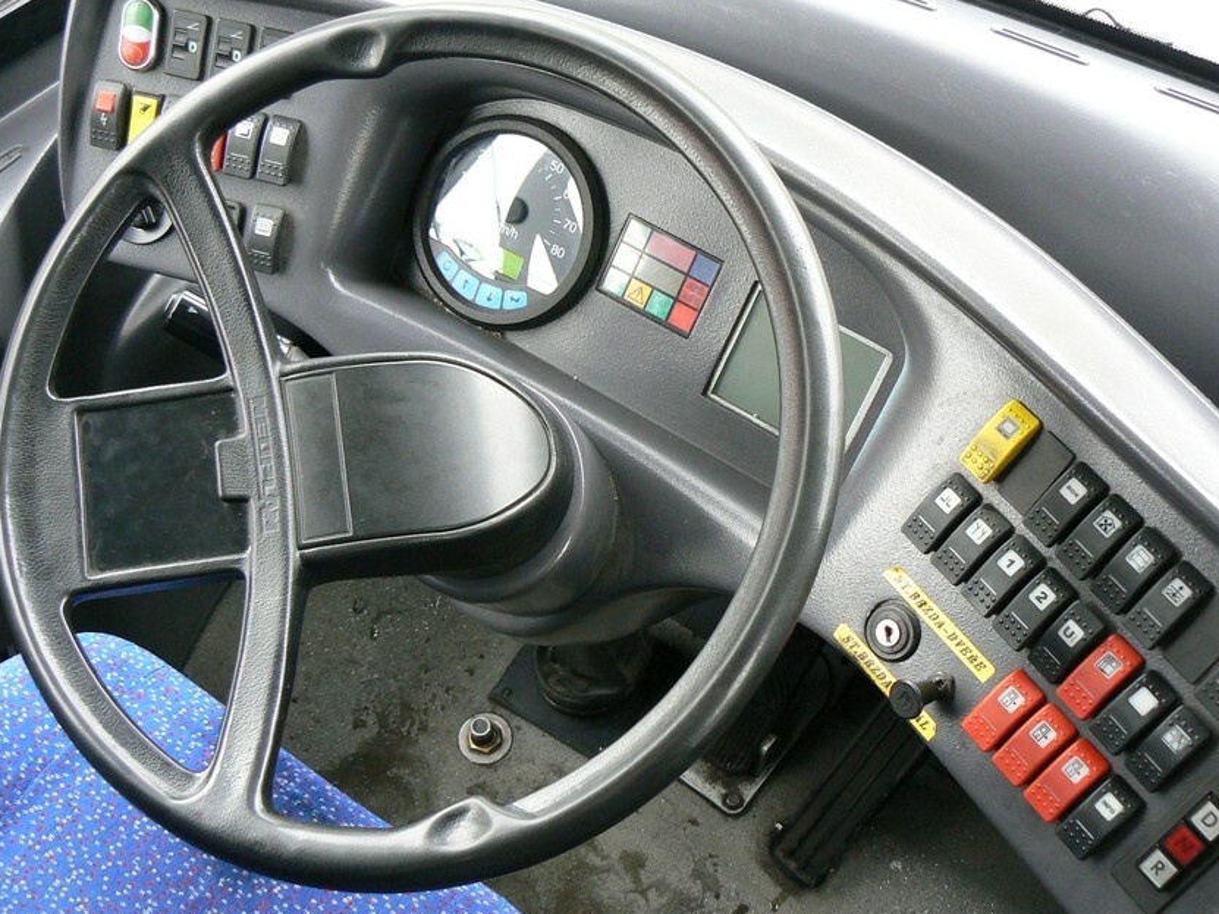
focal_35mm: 39
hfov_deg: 47.9
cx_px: 635
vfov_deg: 36.8
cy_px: 445
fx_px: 1373
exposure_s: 1/60
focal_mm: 6
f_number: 2.8
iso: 200
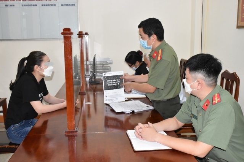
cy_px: 81
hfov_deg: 47.9
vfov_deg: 33.0
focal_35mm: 40
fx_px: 274
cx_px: 122
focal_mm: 27
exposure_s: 1/60
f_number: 5.6
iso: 2500
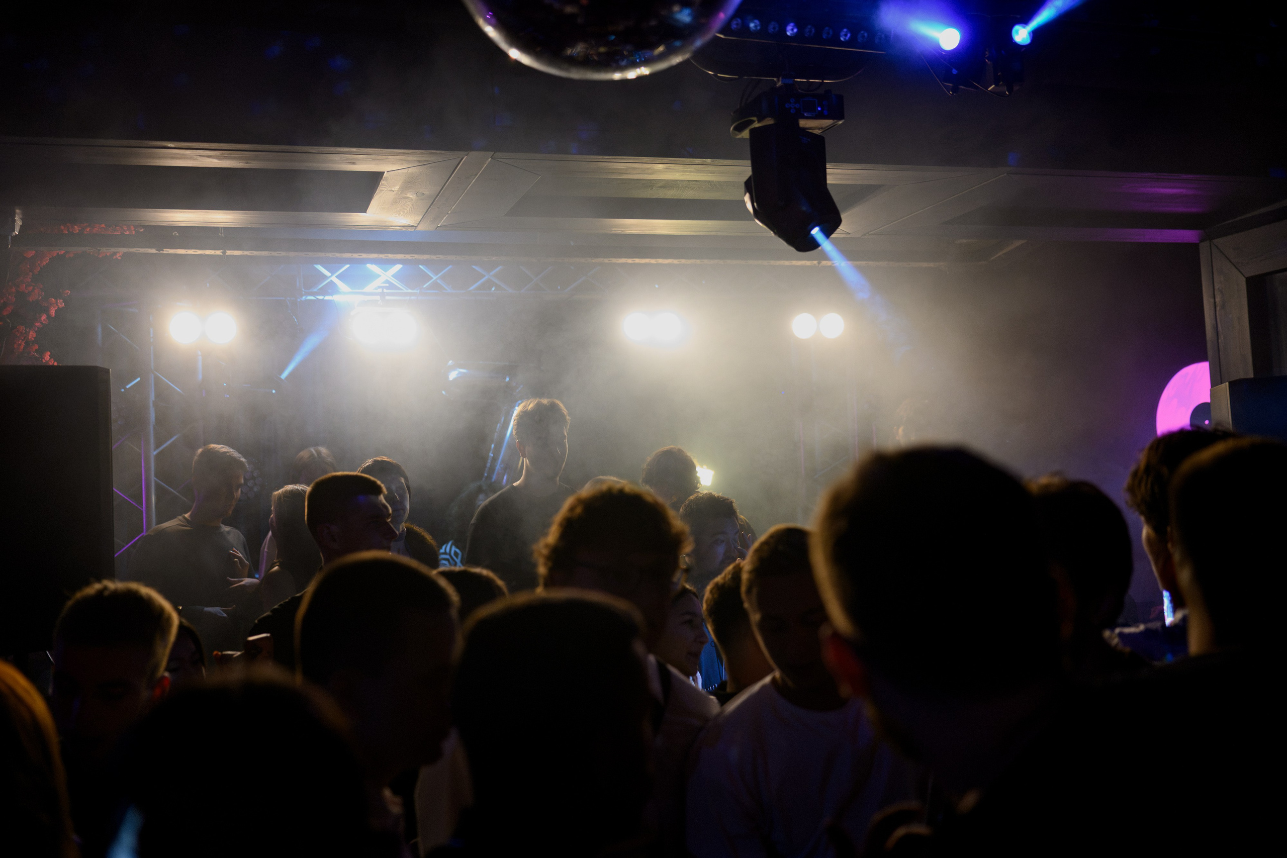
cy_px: 421
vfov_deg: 36.1
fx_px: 1317
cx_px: 643
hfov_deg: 52.1
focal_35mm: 37
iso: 6400
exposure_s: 1/500
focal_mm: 35
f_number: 2
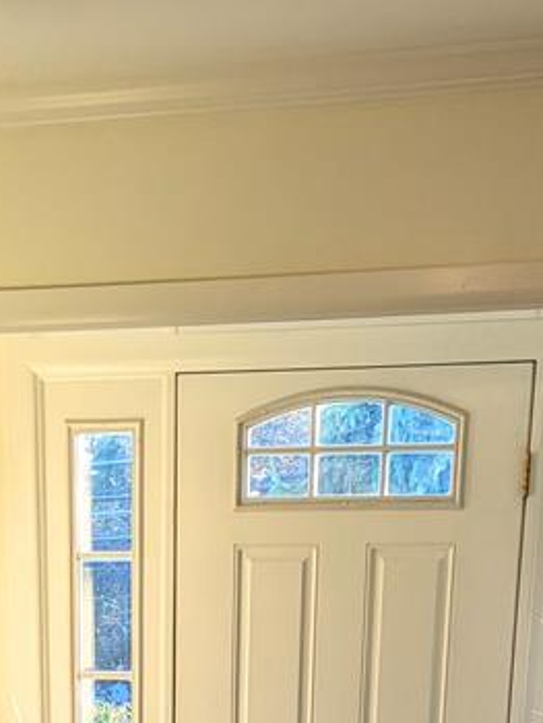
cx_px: 151
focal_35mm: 73
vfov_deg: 22.8
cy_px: 1018
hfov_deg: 20.1
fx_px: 1525
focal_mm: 5.43
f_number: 1.89
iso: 92
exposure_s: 1/120
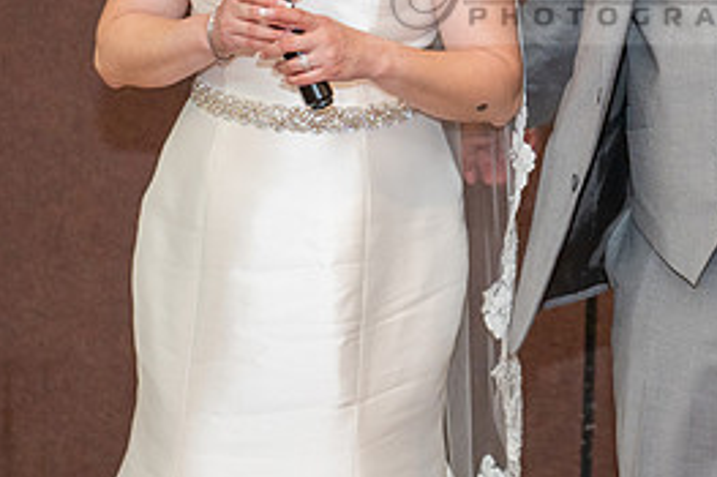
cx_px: 578
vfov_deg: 7.7
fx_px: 3543
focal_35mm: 178
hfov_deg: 11.5
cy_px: 60
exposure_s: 1/125
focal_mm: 70
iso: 800
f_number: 3.5
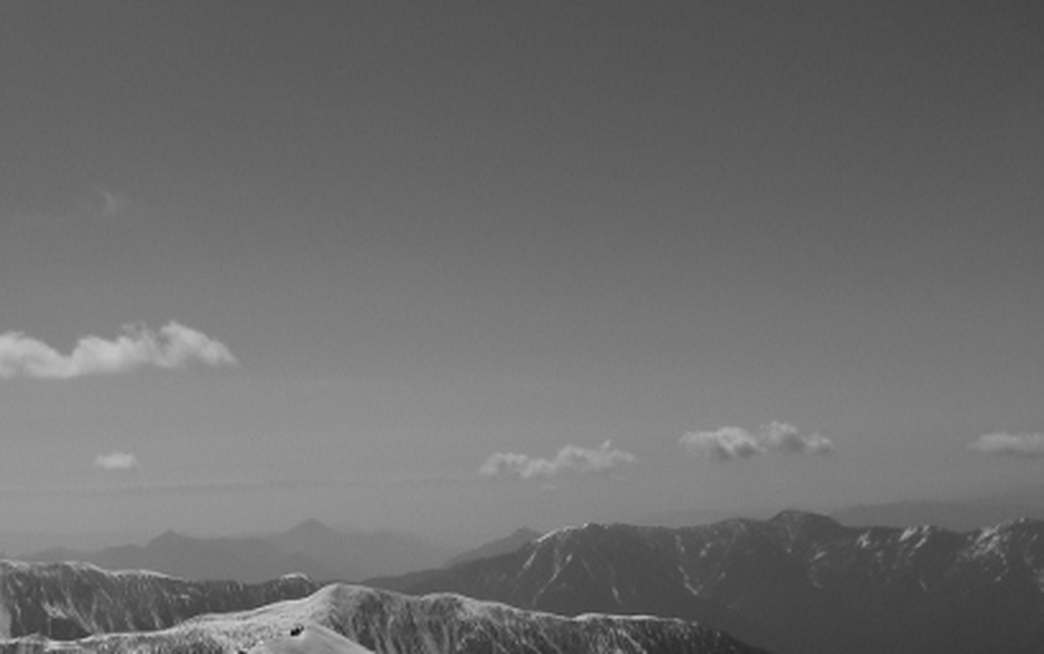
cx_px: 158
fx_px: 1651
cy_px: 649
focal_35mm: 58
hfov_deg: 33.7
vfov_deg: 21.6
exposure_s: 1/400
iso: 80
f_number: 10
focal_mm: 4.9
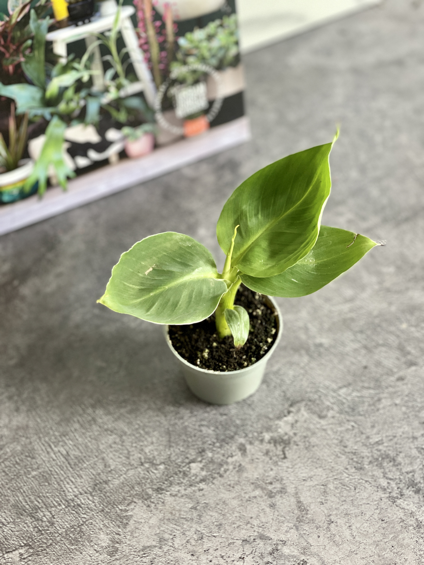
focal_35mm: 64
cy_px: 282
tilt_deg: -53.4
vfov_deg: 30.3
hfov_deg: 22.9
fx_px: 1045
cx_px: 212
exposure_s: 1/40
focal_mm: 7.5
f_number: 2.2
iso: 200
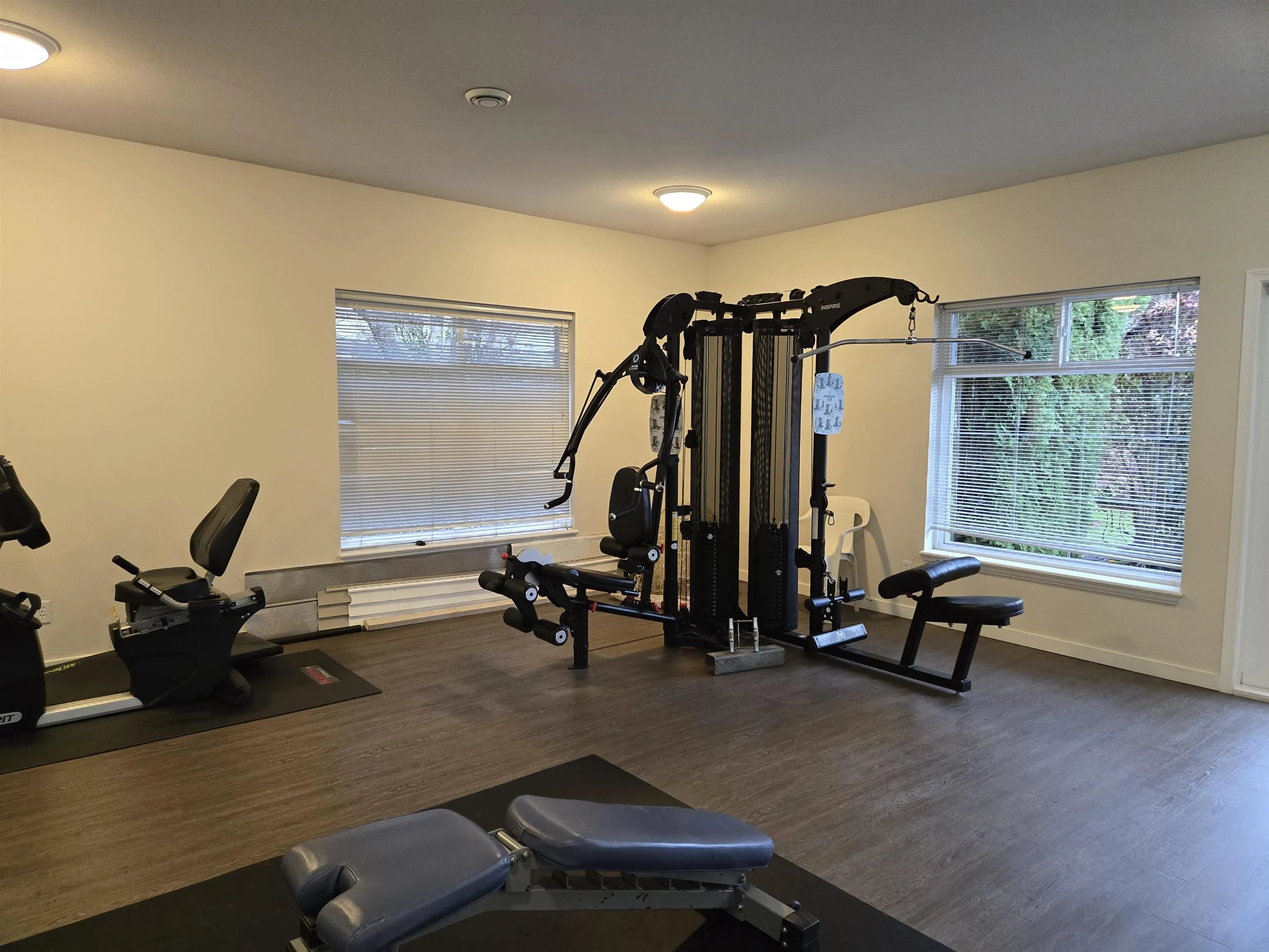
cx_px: 634
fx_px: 843
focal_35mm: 23
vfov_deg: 58.9
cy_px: 476
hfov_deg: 73.9
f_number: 1.8
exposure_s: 1/120
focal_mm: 5.4
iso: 800
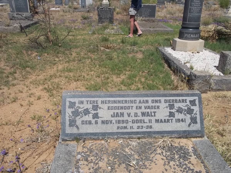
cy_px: 86
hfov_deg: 56.8
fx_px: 214
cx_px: 116
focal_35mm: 32
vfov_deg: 44.2
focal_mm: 5.7
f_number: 5.5
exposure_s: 1/640
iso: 80
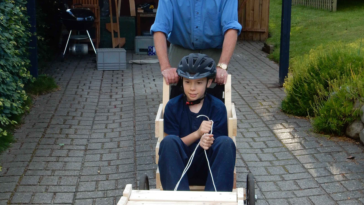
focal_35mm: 67
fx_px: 647
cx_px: 182
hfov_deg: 31.4
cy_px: 158
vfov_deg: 17.9
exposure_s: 1/100
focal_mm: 7.6
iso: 125
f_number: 4.2
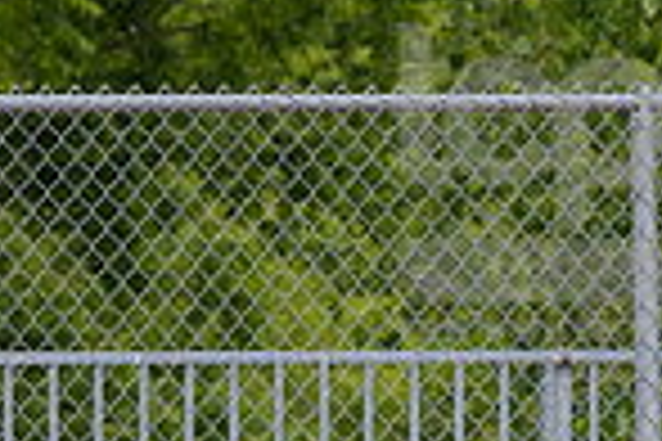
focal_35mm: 1180
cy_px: 801
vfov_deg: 1.2
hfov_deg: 1.7
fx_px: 21697
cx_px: -104
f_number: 5.6
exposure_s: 1/1600
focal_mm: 200
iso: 320
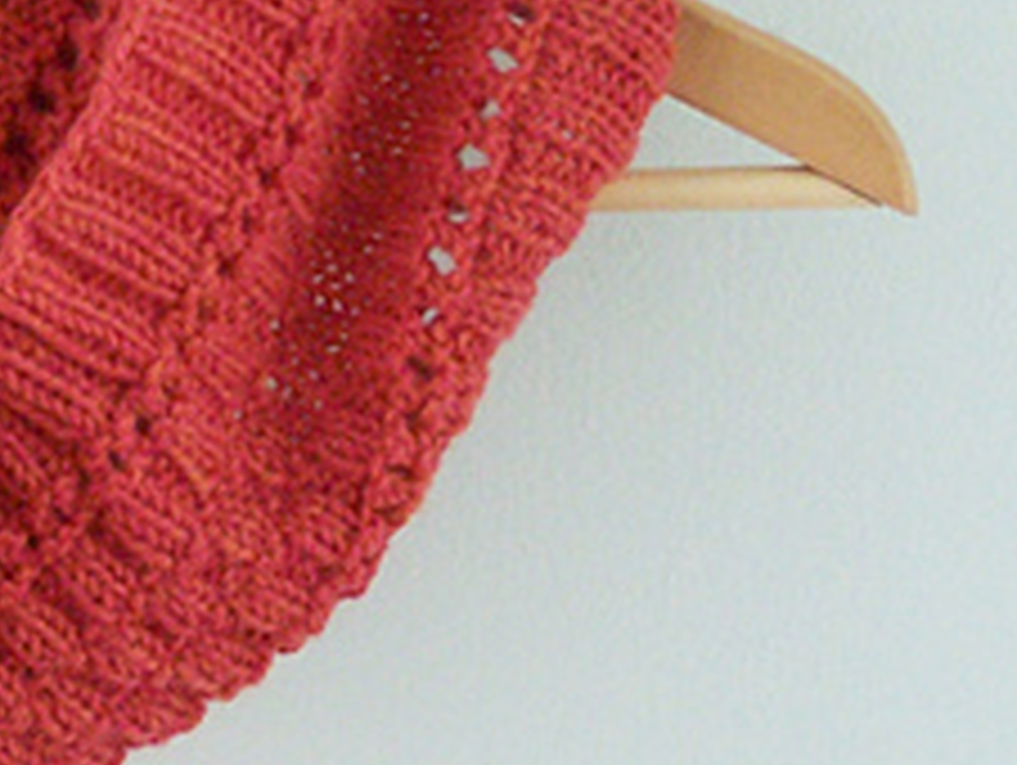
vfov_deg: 8.8
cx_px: -14
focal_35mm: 167
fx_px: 4912
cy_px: -27
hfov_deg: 11.7
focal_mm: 9.8
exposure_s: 1/10
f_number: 3.1
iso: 400
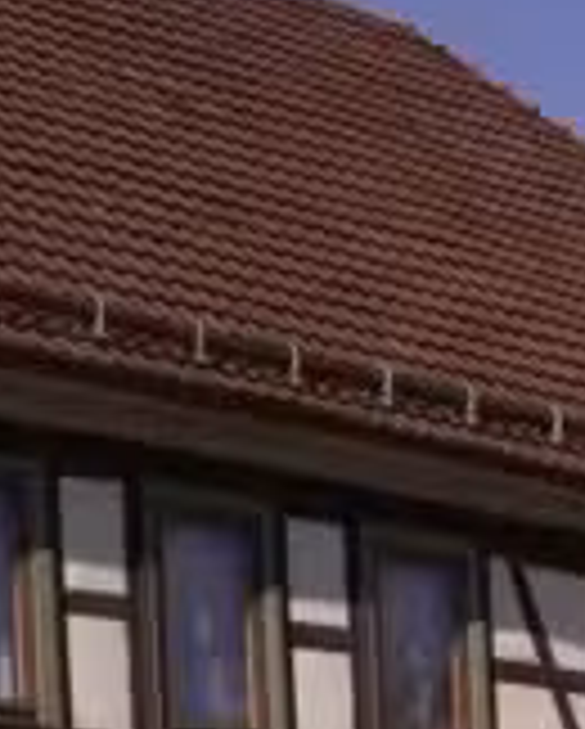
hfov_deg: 10.3
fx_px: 3240
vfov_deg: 12.4
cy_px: 994
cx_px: 126
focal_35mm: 150
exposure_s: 1/320
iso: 50
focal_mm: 5.86
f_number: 8
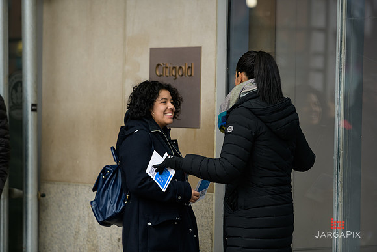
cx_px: 188
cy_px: 126
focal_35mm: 185
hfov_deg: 11.1
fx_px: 1938
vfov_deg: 7.4
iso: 200
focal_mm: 185
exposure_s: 1/125
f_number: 3.2
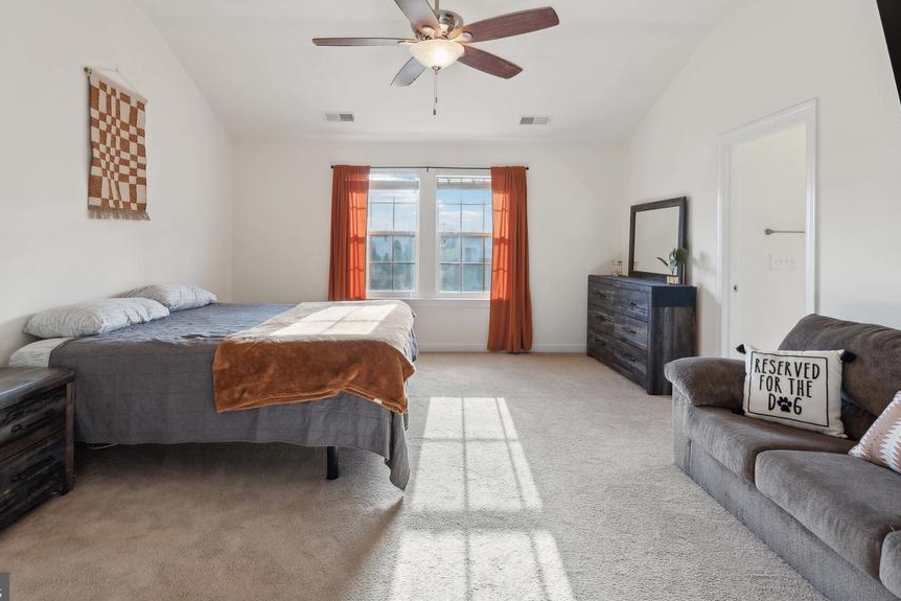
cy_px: 253
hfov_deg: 85.1
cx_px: 429
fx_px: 490
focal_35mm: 20
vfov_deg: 62.7
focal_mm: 16.5
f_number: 6.3
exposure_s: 1/10
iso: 125
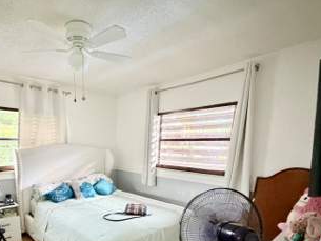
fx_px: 204
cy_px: 187
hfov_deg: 74.0
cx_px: 106
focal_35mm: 22
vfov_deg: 57.3
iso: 1000
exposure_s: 1/40
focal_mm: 2.22
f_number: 2.2
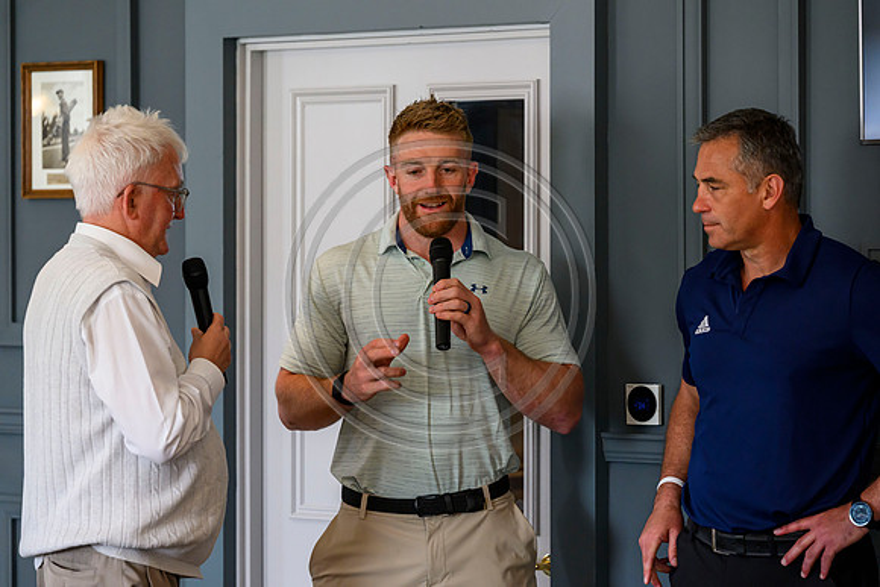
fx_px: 3545
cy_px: 294
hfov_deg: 14.2
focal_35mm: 145
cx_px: 440
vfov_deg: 9.5
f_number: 4
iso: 4000
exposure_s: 1/500
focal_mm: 145
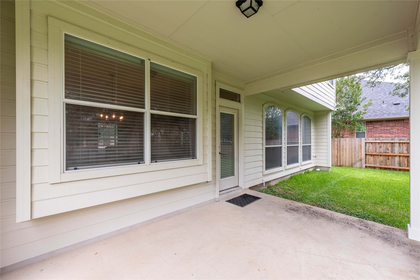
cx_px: 210
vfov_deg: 81.2
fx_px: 163
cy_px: 140
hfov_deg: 104.2
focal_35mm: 14
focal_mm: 14
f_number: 8
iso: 400
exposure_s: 1/250
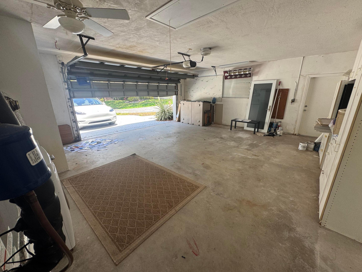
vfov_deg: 85.7
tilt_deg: -16.6
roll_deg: +1.6
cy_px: 136
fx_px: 146
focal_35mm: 14
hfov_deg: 102.1
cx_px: 181
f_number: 2.2
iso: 40
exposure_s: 1/122
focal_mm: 2.22
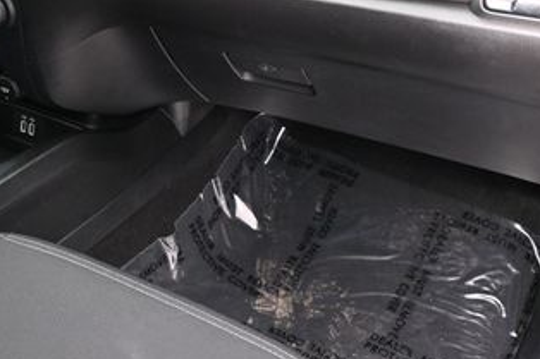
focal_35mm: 58
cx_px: 120
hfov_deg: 33.6
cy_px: 46
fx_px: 870
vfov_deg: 22.8
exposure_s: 1/125
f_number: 3.8
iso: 640
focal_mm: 19
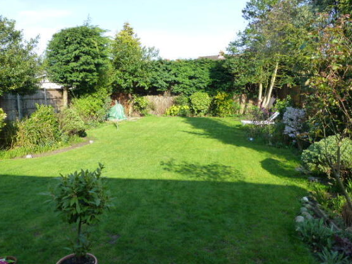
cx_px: 169
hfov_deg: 69.4
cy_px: 130
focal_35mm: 25
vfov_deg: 54.9
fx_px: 254
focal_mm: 4.3
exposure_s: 1/250
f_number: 4
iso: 160
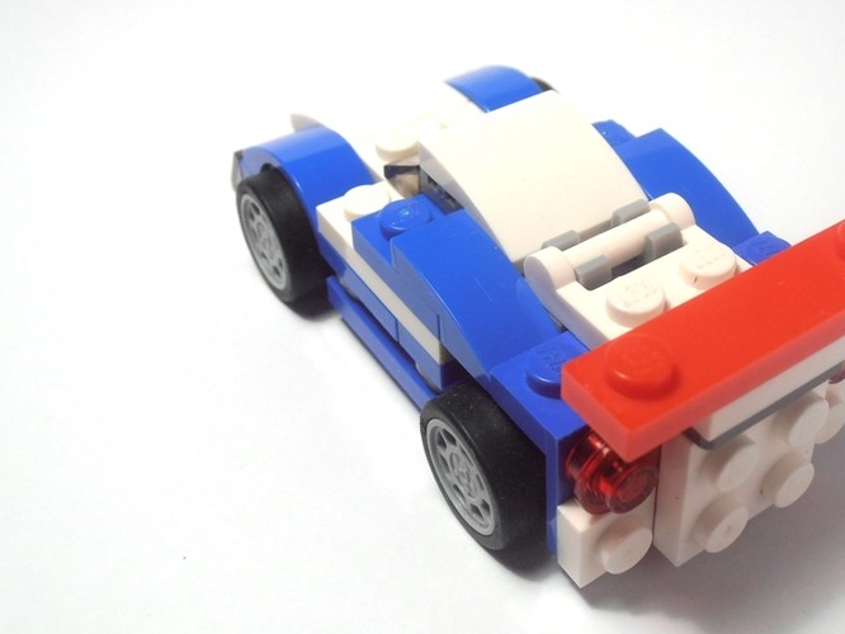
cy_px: 254
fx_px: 1221
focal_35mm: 50
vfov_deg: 29.1
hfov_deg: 37.8
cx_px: 560
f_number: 3.9
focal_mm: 6.61
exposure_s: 1/60
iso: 80
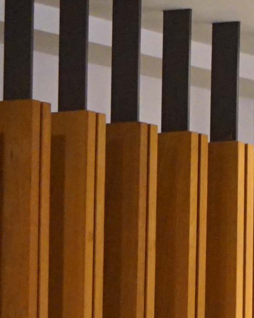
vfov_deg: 5.2
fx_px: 3420
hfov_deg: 4.1
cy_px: 562
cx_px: 804
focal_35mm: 364
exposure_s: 1/160
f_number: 4
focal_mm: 70
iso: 6400
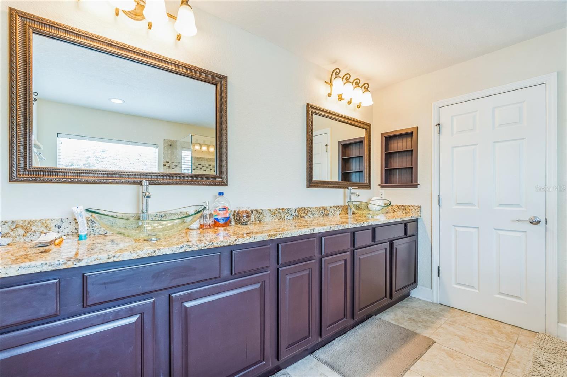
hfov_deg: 96.7
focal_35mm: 16
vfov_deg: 73.7
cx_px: 284
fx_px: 252
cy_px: 188
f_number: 6.3
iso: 500
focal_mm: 16
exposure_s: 1/20
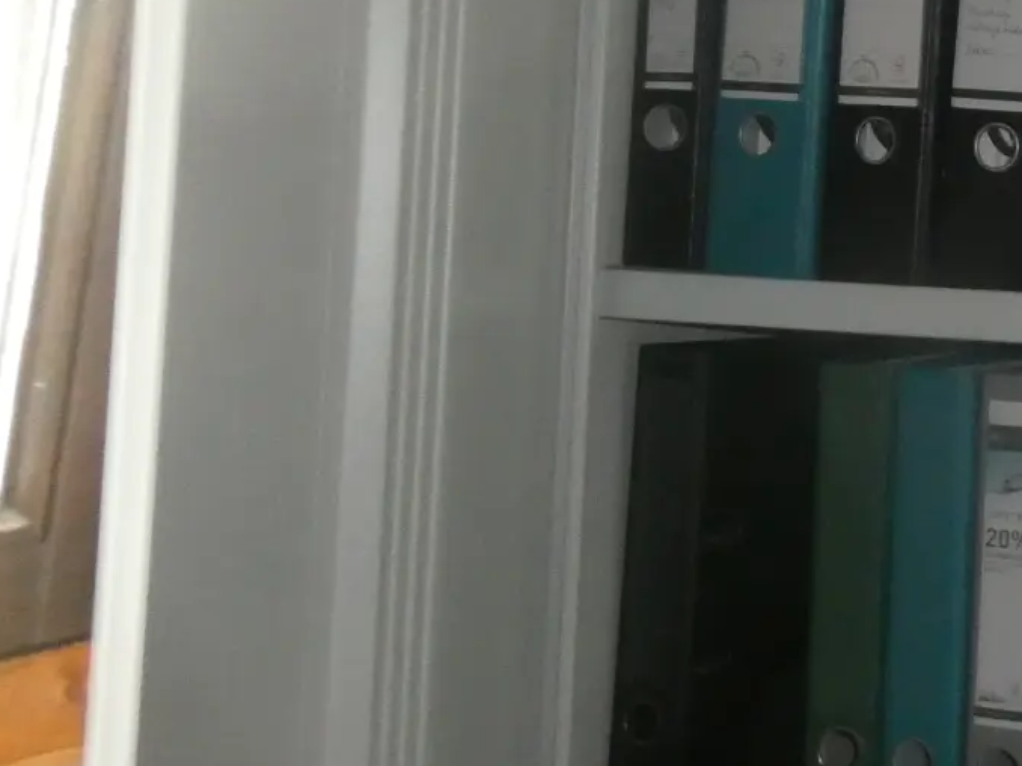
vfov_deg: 21.3
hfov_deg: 24.0
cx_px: 1426
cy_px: 146
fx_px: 2007
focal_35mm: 68
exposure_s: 1/60
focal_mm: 4.3
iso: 800
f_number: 3.3
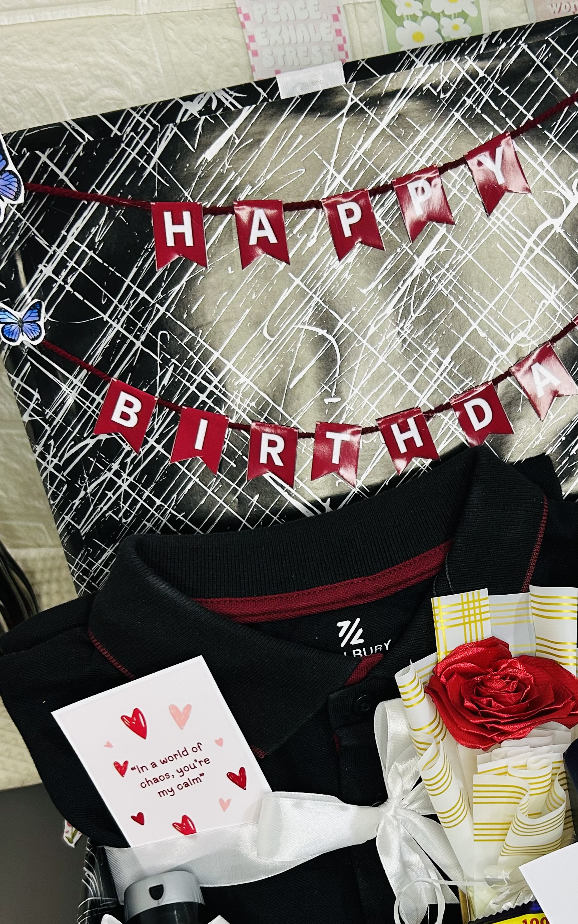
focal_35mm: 43
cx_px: 459
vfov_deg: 45.0
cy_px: 664
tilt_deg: -41.0
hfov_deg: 29.2
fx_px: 1084
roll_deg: +9.7
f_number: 1.5
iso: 125
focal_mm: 5.7
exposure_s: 1/51
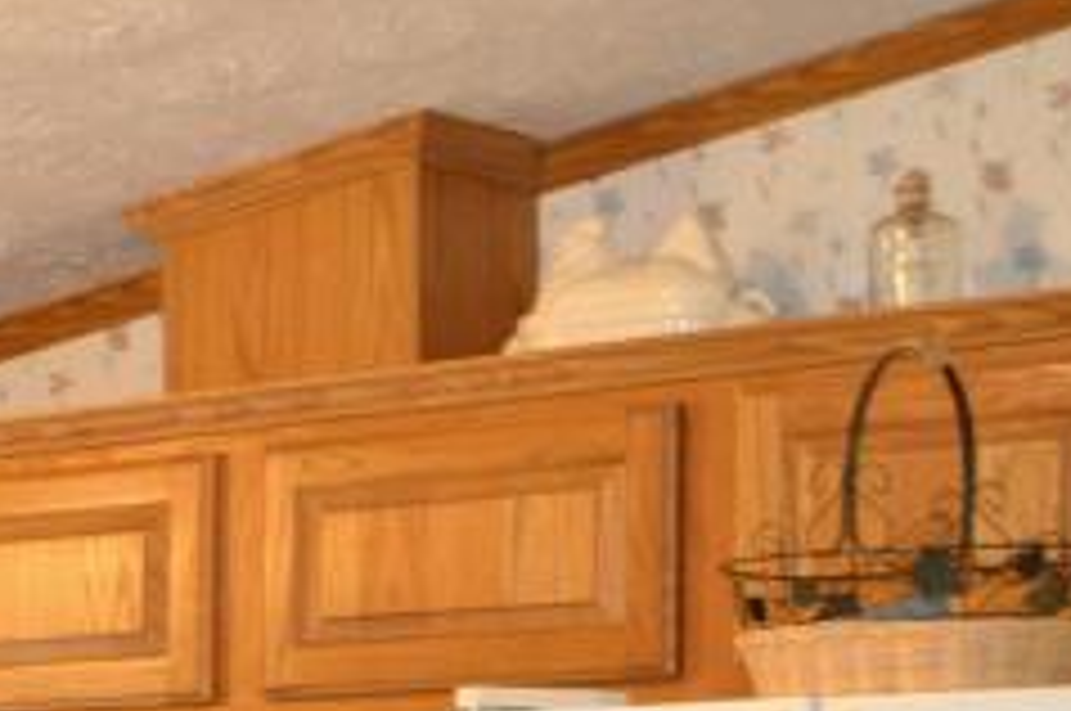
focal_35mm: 131
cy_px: 1040
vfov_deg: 10.1
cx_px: -952
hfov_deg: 13.7
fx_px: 3892
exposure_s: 1/13
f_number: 4
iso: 100
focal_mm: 18
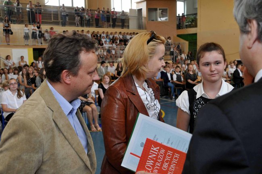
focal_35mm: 38
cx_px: 131
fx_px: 273
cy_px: 87
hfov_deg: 51.3
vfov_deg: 35.4
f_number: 6.3
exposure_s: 1/125
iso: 800
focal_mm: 25
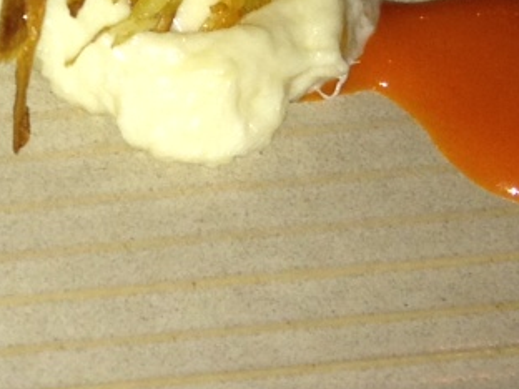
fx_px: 2744
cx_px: -462
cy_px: 25
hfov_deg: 10.1
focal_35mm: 183
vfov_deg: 8.1
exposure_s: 1/49
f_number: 2.4
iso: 64
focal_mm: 4.28
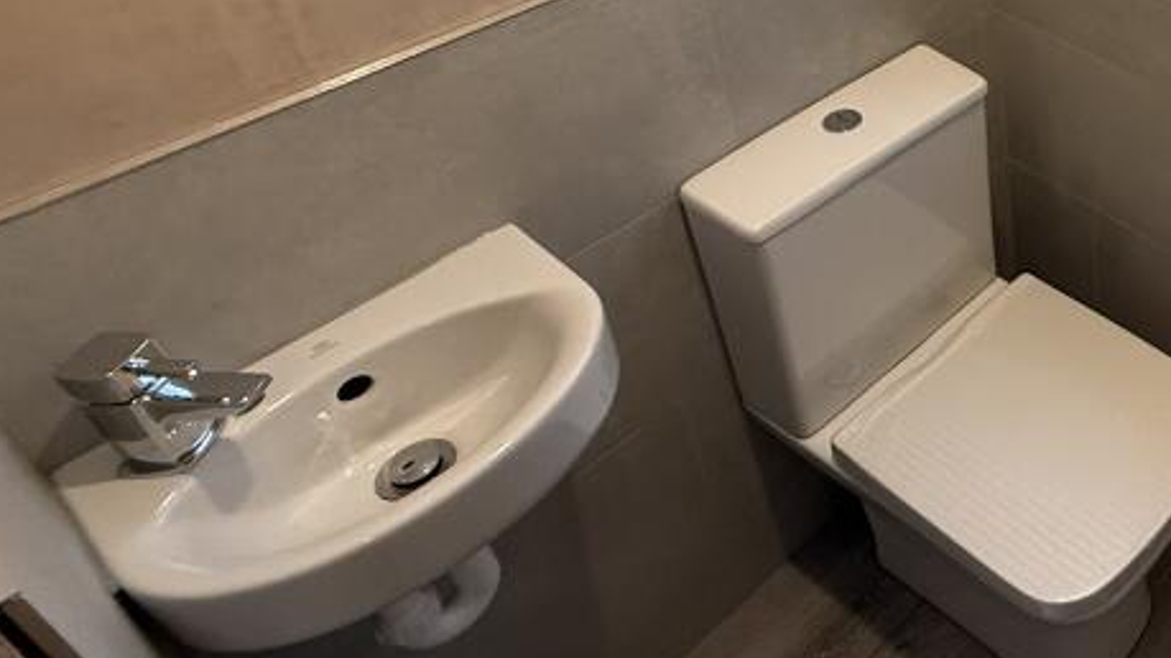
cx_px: 1253
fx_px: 1056
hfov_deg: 45.5
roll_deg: -5.2
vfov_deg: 31.8
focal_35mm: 34
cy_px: -8
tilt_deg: -31.2
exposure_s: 1/100
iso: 250
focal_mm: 2.22
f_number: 2.2
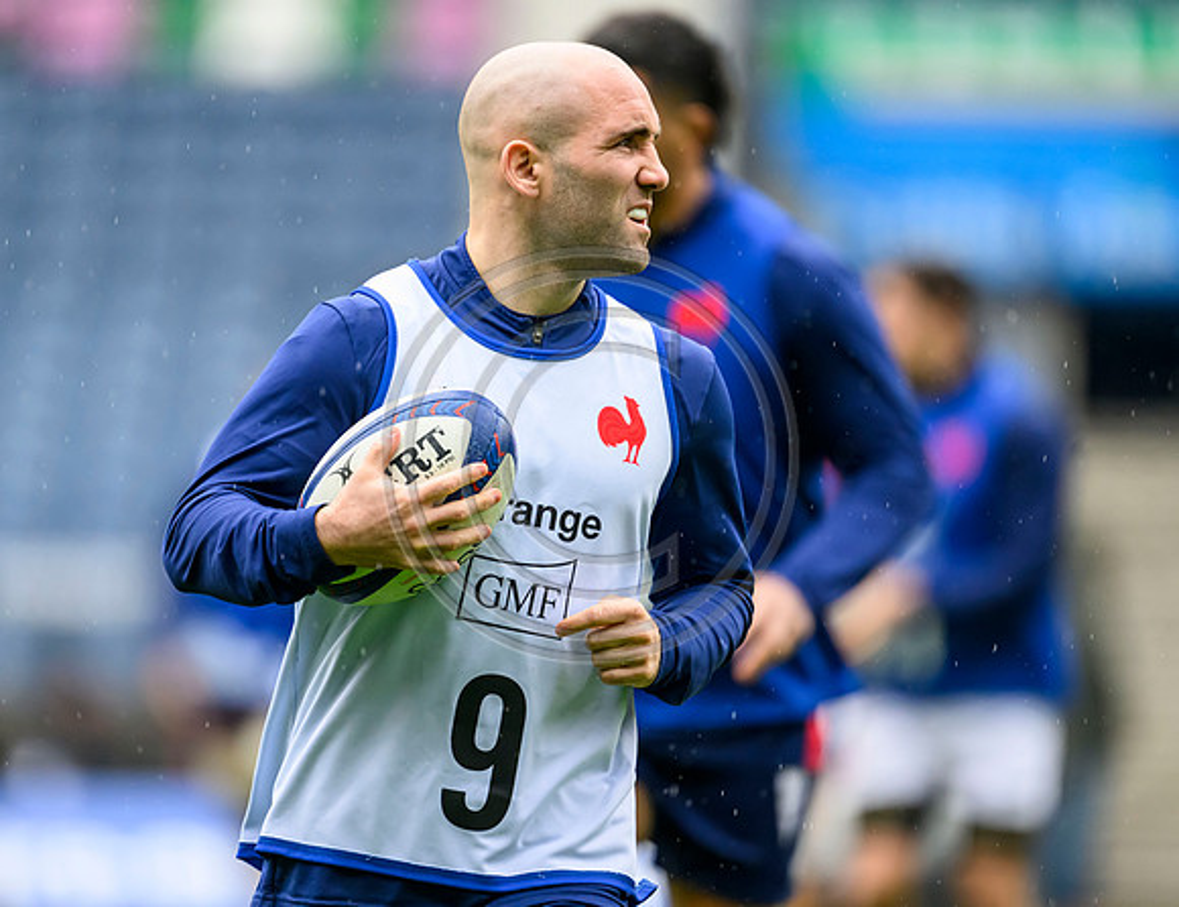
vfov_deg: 2.5
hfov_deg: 3.2
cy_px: 454
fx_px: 21149
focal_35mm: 615
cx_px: 499
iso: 3200
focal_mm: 560
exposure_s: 1/1000
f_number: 4
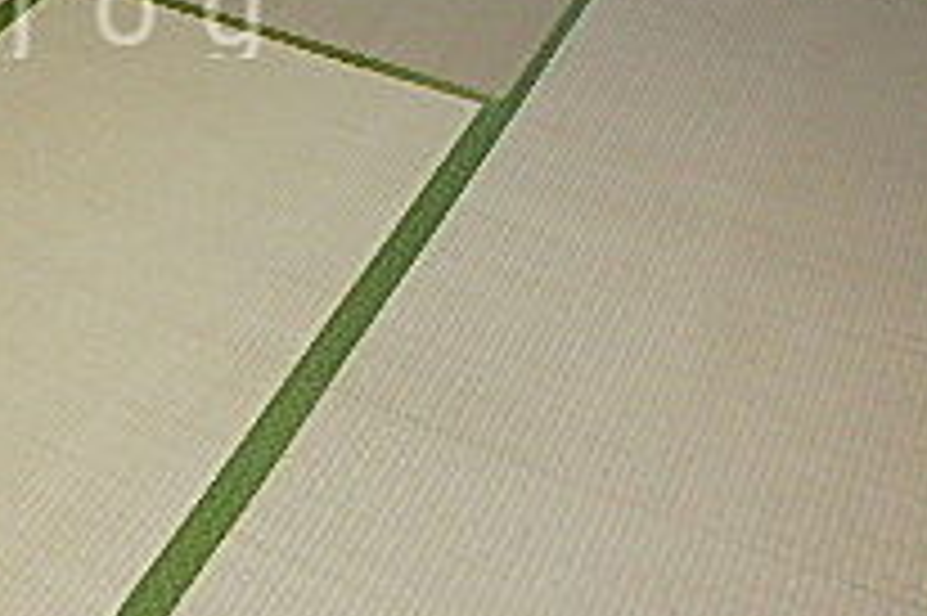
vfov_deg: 19.4
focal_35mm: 68
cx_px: -22
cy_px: 4
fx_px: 1750
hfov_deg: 27.8
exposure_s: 1/40
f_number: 3.5
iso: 200
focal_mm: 3.7
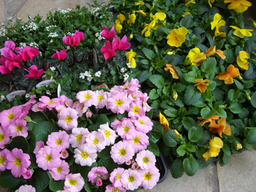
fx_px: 281
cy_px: 96
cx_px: 128
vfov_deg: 37.7
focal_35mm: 38
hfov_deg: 49.0
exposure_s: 1/100
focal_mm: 6.2
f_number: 2.7
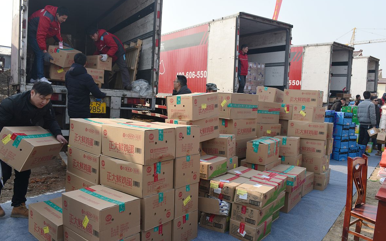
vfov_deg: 43.1
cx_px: 191
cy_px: 121
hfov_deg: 64.6
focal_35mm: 29
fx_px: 305
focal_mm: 28
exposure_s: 1/250
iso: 200
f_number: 8
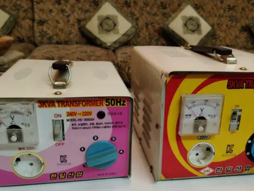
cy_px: 121
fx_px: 257
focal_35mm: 35
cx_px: 138
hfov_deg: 52.6
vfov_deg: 40.4
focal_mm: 5.25
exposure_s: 1/100
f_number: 1.75
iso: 2753
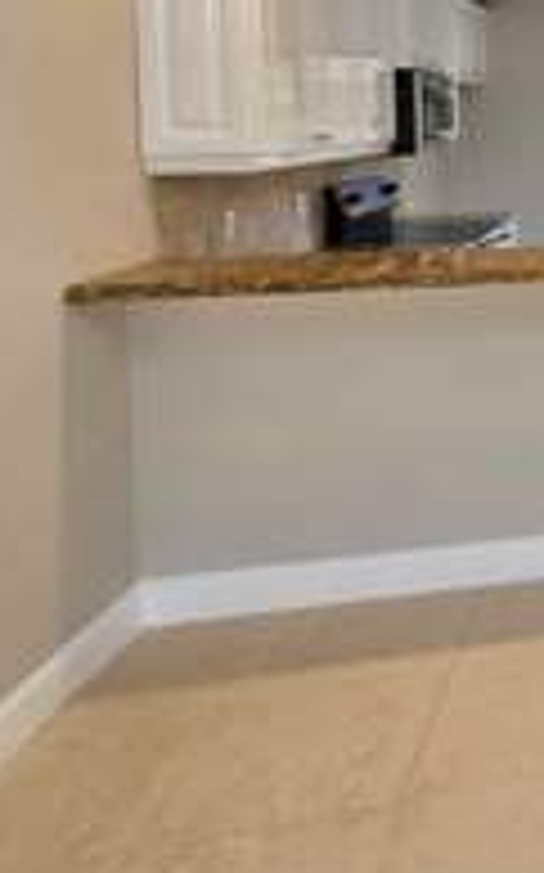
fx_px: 808
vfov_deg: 52.5
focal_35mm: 34
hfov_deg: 23.8
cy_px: 155
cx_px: 917
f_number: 2.2
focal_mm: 2.2
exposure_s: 1/60
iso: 100
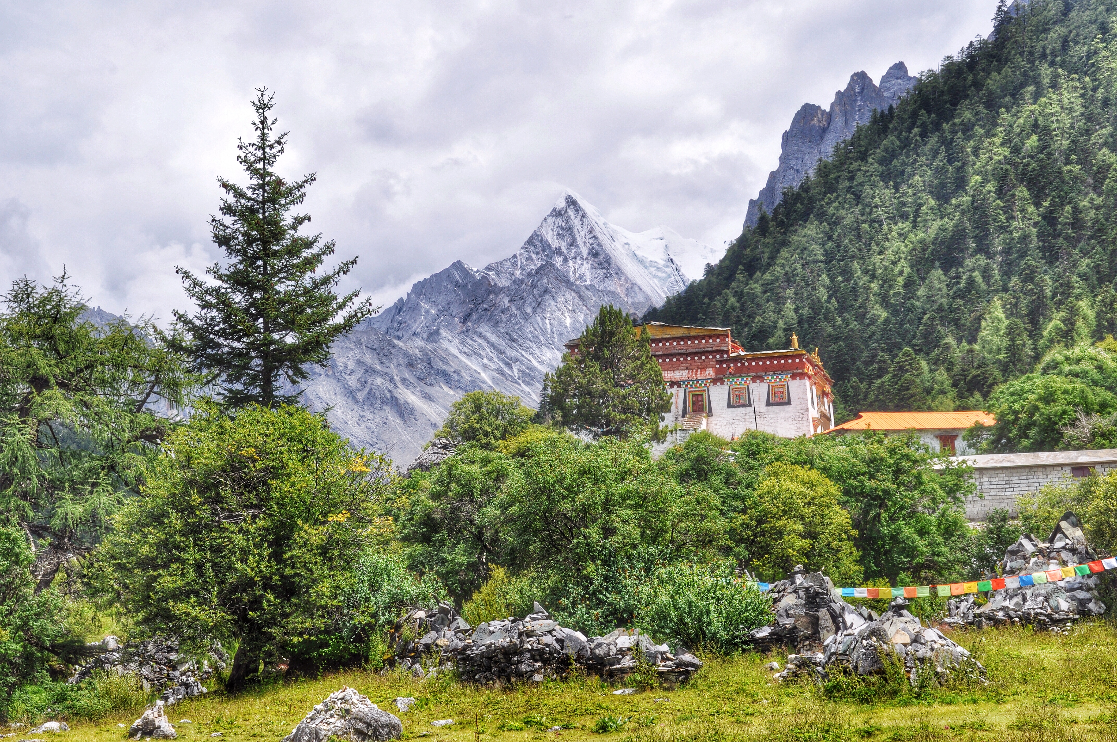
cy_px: 371
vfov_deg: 21.5
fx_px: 1952
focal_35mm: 63
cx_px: 558
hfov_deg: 31.9
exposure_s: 1/80
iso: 200
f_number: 11
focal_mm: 42
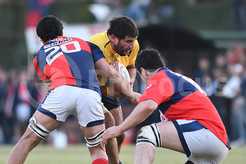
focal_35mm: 450
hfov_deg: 4.6
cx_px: 123
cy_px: 82
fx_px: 3071
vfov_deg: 3.0
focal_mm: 300
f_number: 2.8
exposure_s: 1/1000
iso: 1250
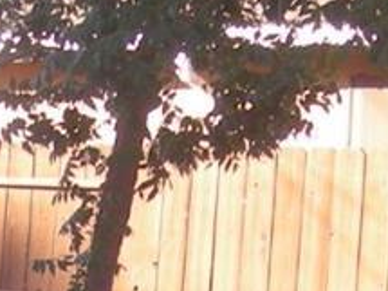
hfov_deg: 8.0
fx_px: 2733
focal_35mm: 244
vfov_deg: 5.9
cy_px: 649
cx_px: -88
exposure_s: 1/268
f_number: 2.8
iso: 72
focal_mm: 5.7
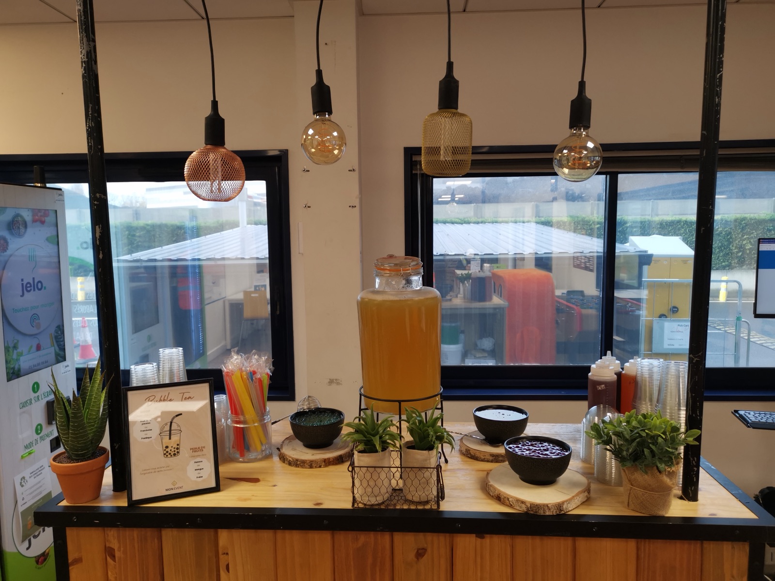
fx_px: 604
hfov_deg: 65.3
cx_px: 388
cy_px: 290
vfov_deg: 51.4
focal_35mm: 27
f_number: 1.8
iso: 80
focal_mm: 5.58
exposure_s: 1/90
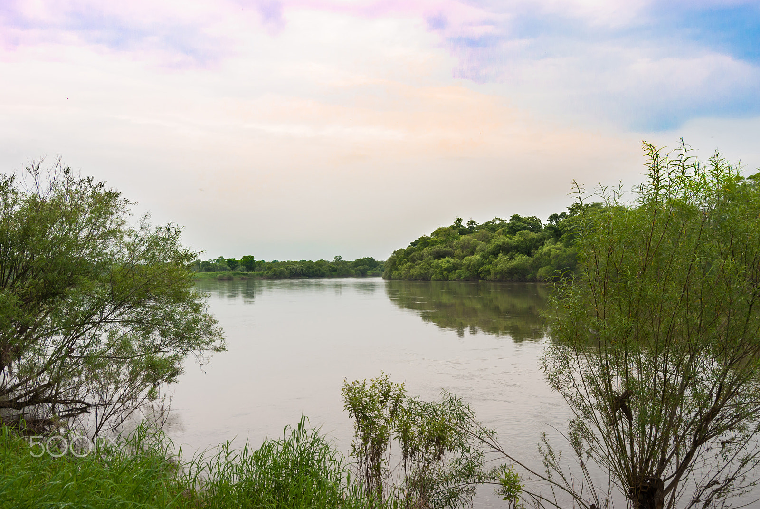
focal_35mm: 36
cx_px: 380
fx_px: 761
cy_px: 254
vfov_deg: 37.0
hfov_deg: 53.1
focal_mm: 24
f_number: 7.1
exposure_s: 1/200
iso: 100
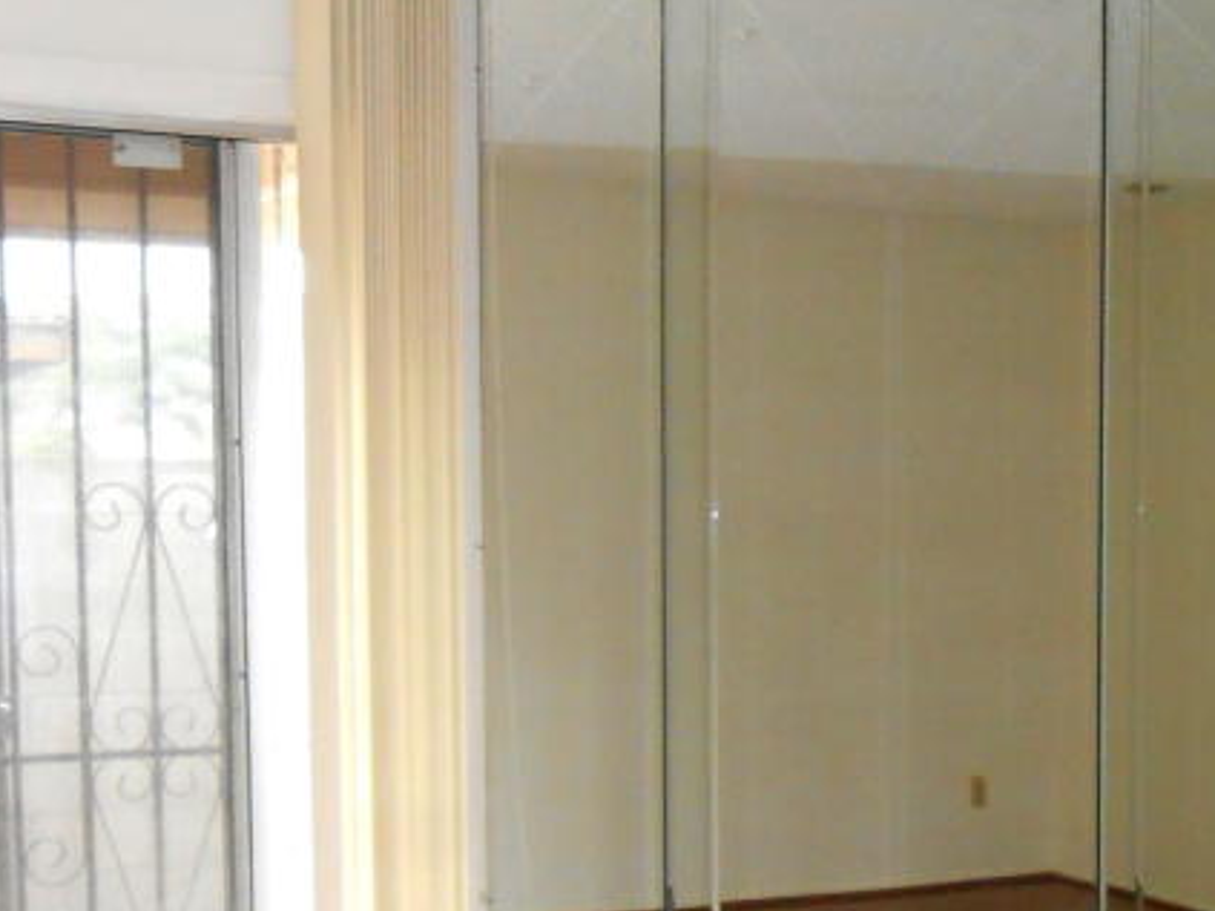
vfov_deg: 23.0
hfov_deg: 30.1
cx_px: 948
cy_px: 707
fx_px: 2211
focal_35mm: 63
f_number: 3.5
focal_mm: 4.6
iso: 250
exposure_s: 1/25
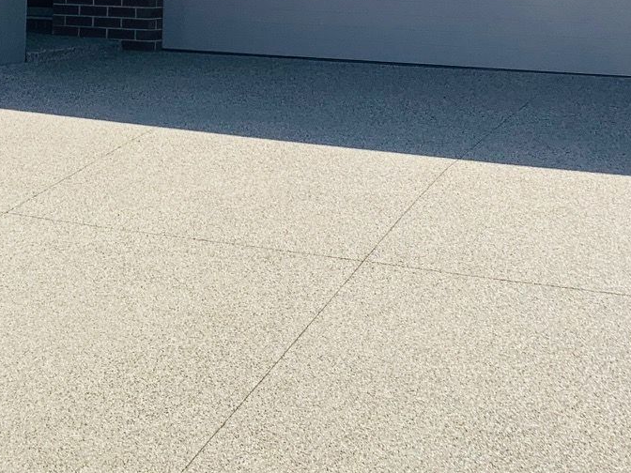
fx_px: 1422
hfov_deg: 24.7
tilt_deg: +0.9
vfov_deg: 18.2
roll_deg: -2.0
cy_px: -40
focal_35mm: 78
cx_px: 144
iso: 25
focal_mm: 4.25
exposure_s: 1/3086
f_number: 1.8
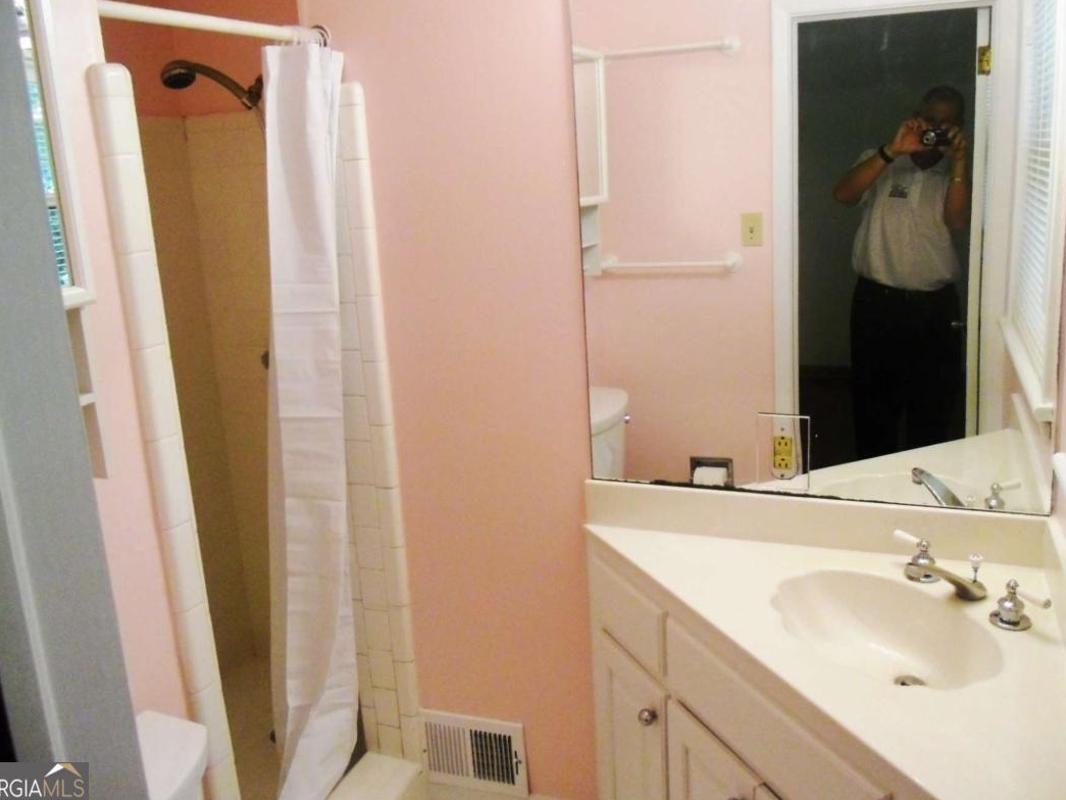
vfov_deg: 45.4
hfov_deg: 58.3
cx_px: 562
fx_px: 955
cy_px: 349
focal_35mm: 31
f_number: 3.2
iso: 400
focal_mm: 4.9
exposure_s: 1/80
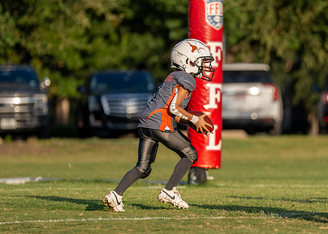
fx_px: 3751
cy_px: 114
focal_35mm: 403
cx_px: 194
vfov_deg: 3.6
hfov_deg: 5.0
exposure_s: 1/5000
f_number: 2.8
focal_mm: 200
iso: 320
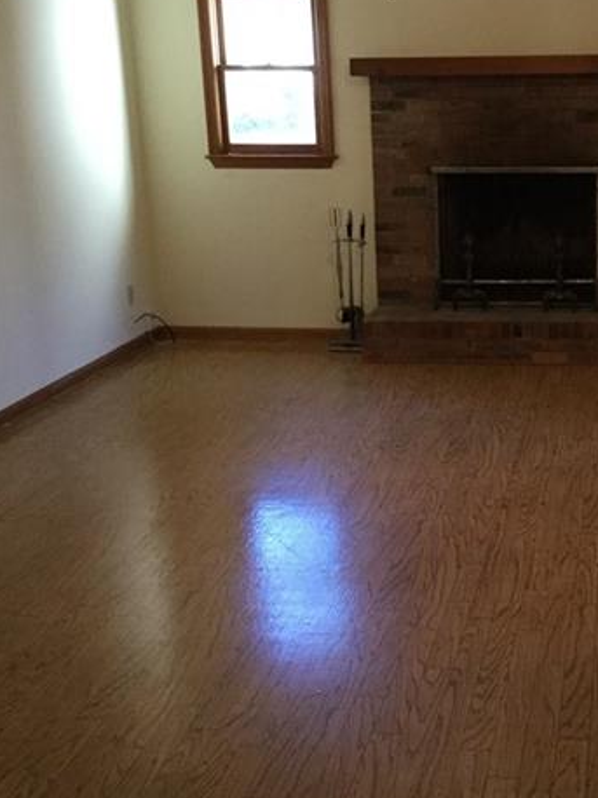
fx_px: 1199
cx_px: 493
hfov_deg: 27.4
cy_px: 422
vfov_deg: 36.8
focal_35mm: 52
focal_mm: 3.3
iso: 200
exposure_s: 1/24
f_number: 2.4
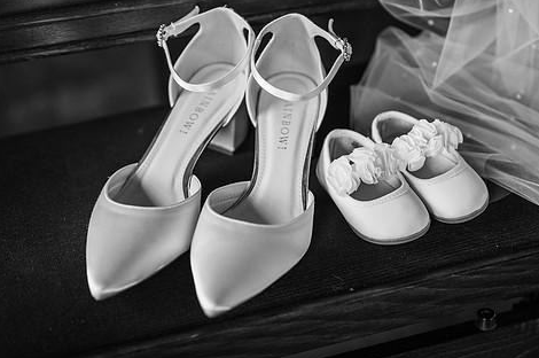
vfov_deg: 13.0
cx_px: 311
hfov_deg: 19.5
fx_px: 1570
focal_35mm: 105
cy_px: 170
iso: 220
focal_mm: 85
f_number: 2
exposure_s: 1/200
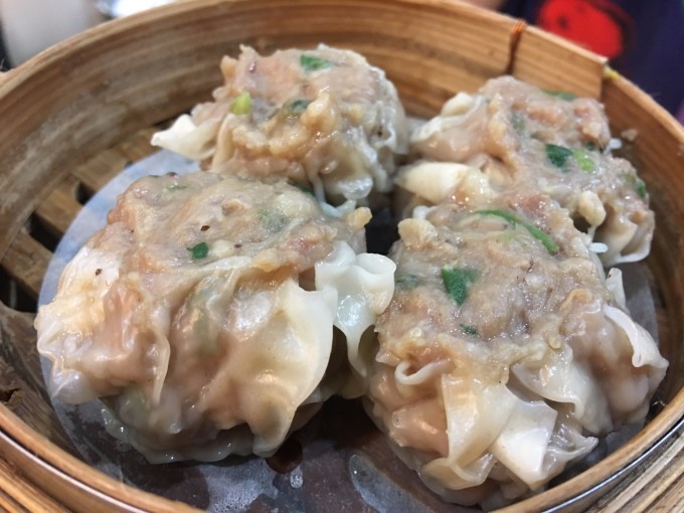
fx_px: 573
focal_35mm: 29
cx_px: 342
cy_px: 256
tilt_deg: -45.6
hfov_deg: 61.7
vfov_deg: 48.2
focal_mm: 4.15
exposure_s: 1/17
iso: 100
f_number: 2.2
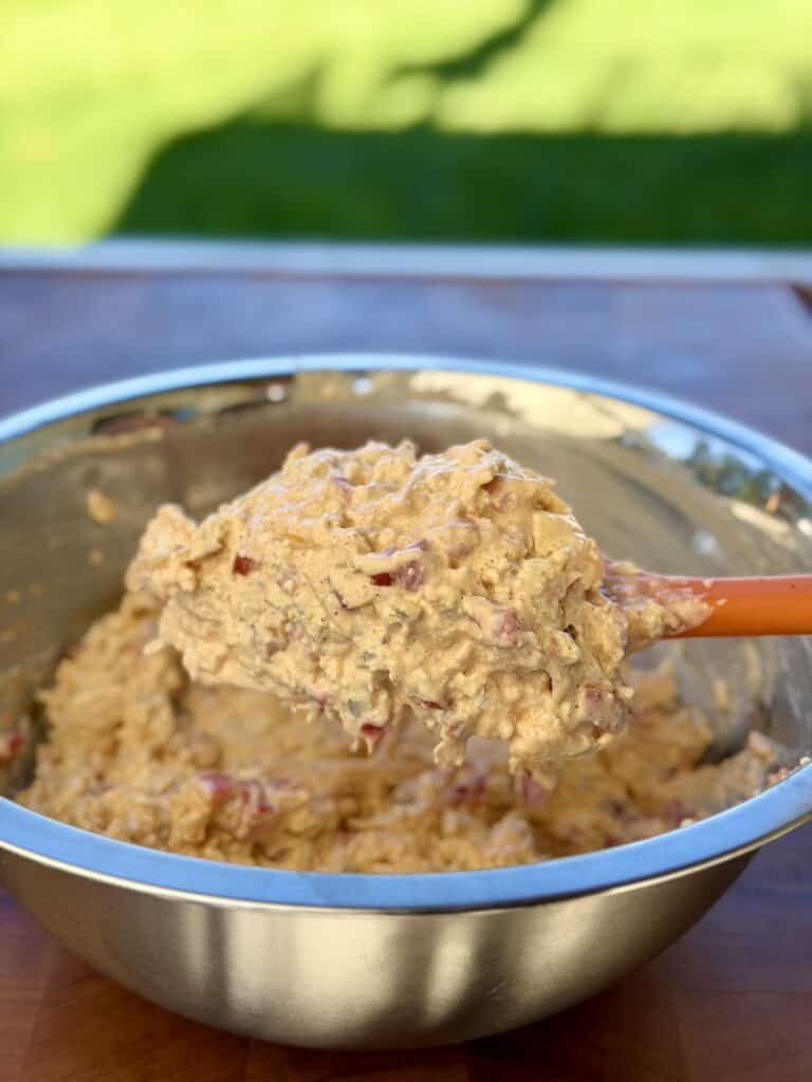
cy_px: 541
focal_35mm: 48
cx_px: 406
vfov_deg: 39.7
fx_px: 1501
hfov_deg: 30.3
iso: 64
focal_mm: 6.76
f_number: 1.78
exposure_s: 1/1456
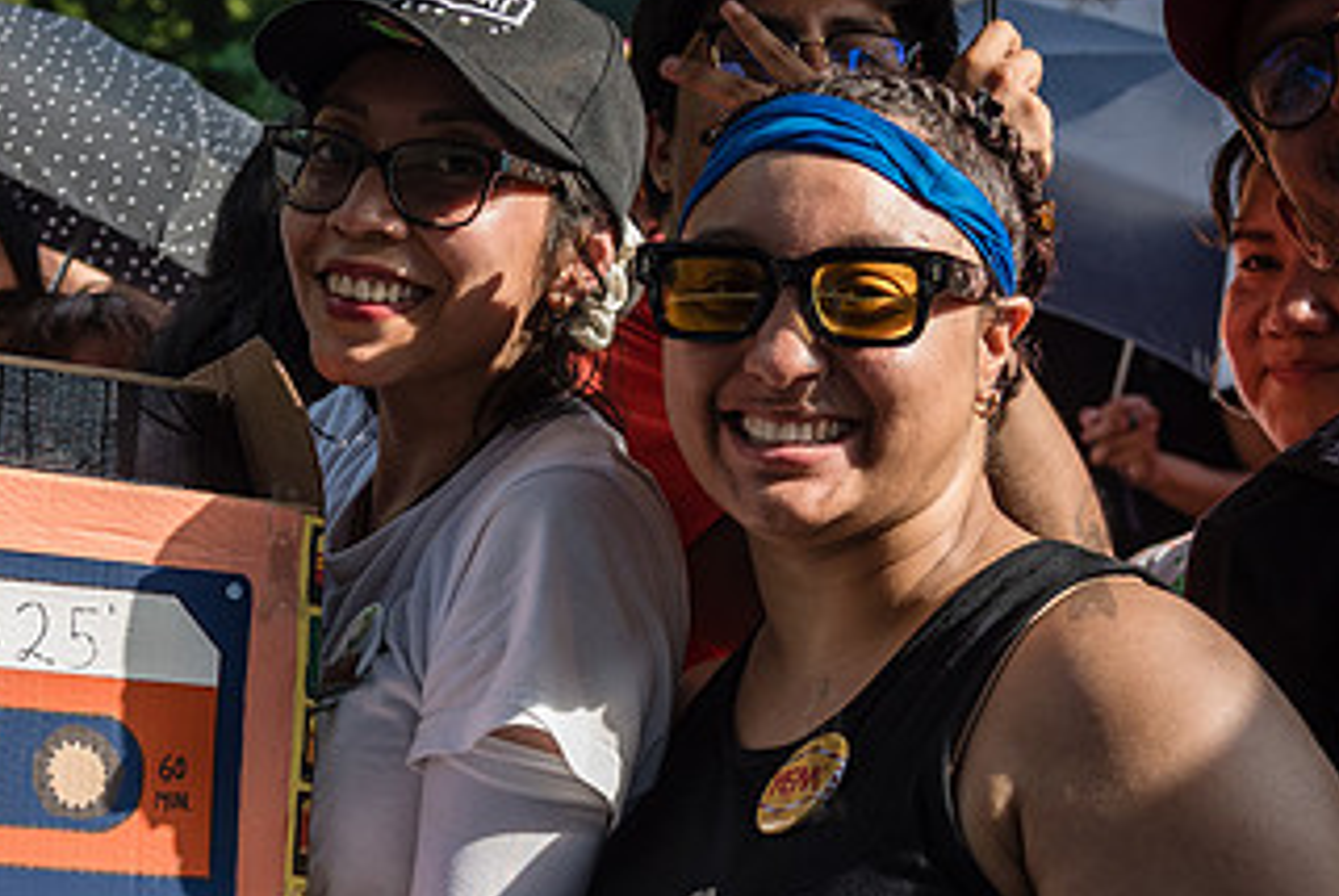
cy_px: 577
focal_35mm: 82
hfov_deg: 24.5
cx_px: 326
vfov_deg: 16.7
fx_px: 3053
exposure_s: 1/1600
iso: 500
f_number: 3.5
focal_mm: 34
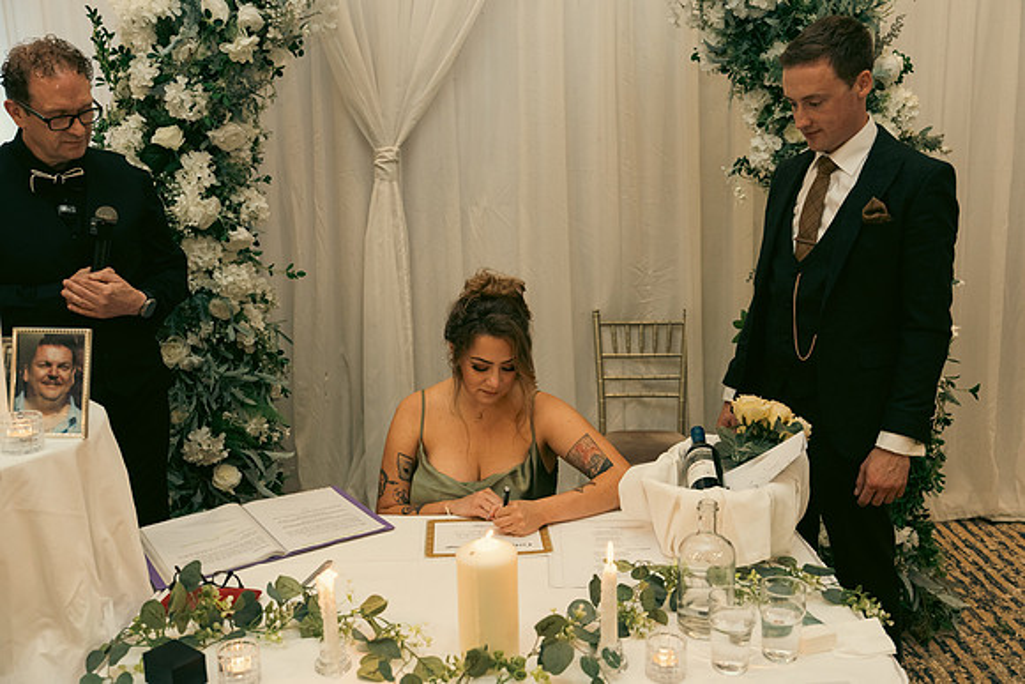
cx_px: 512
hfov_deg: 57.2
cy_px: 342
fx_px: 940
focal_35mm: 33
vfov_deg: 40.0
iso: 2500
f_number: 3.5
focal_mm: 33
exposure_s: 1/160
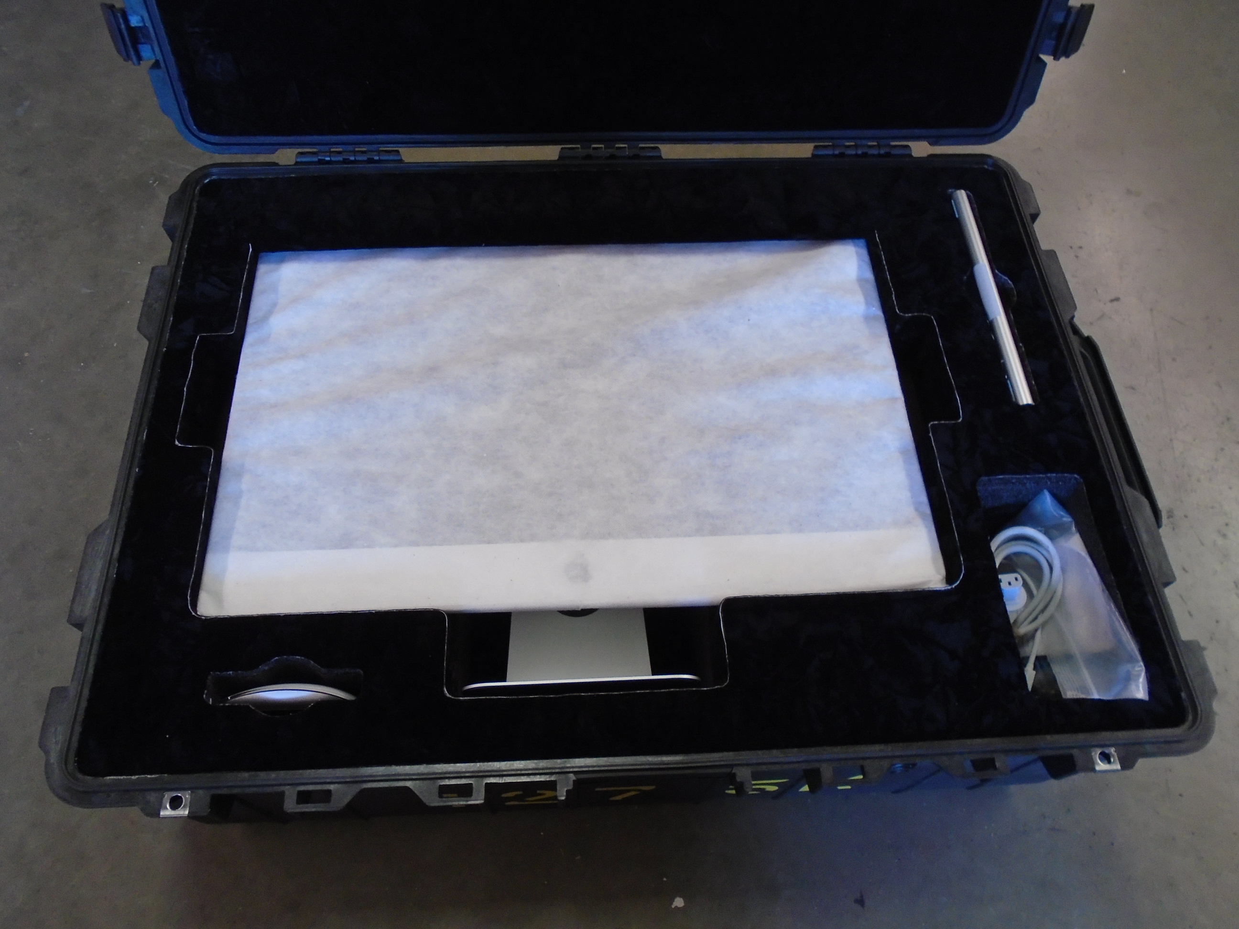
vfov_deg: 53.1
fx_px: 931
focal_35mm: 26
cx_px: 620
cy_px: 464
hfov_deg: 67.3
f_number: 3.2
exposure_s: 1/30
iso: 250
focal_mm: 4.6
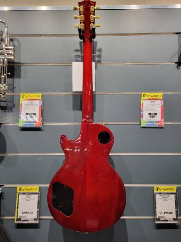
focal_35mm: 26
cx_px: 90
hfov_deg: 53.1
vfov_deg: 67.3
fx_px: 181
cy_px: 121
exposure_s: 1/120
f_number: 1.8
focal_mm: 5.4
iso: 100
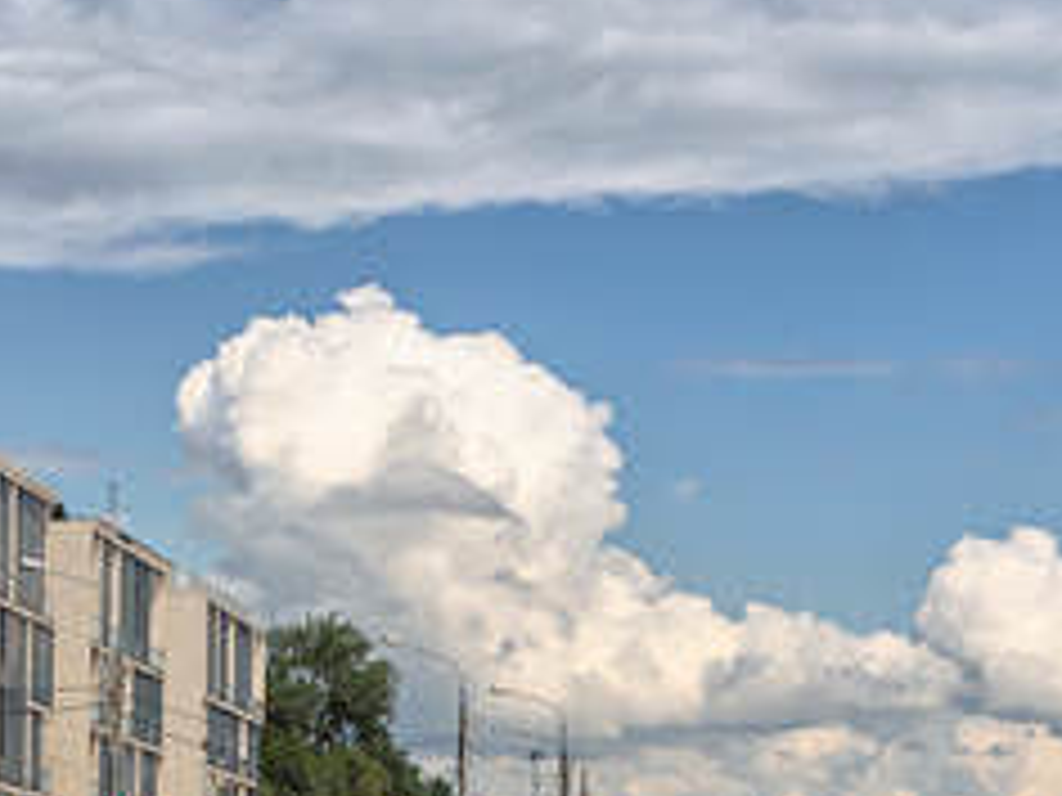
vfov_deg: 8.4
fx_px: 5400
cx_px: 1107
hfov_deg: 11.1
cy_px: 641
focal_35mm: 176
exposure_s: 1/640
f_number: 8
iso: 200
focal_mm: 40
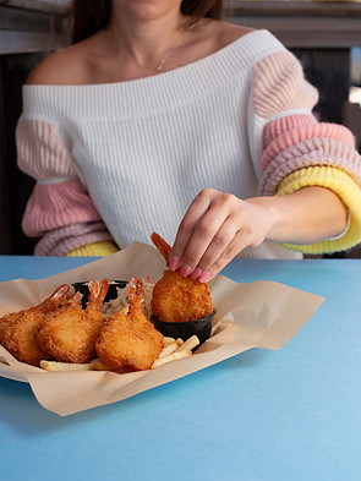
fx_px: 764
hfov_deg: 26.6
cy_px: 255
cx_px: 182
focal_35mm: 55
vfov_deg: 34.9
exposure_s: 1/200
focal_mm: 50
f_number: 6.3
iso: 200
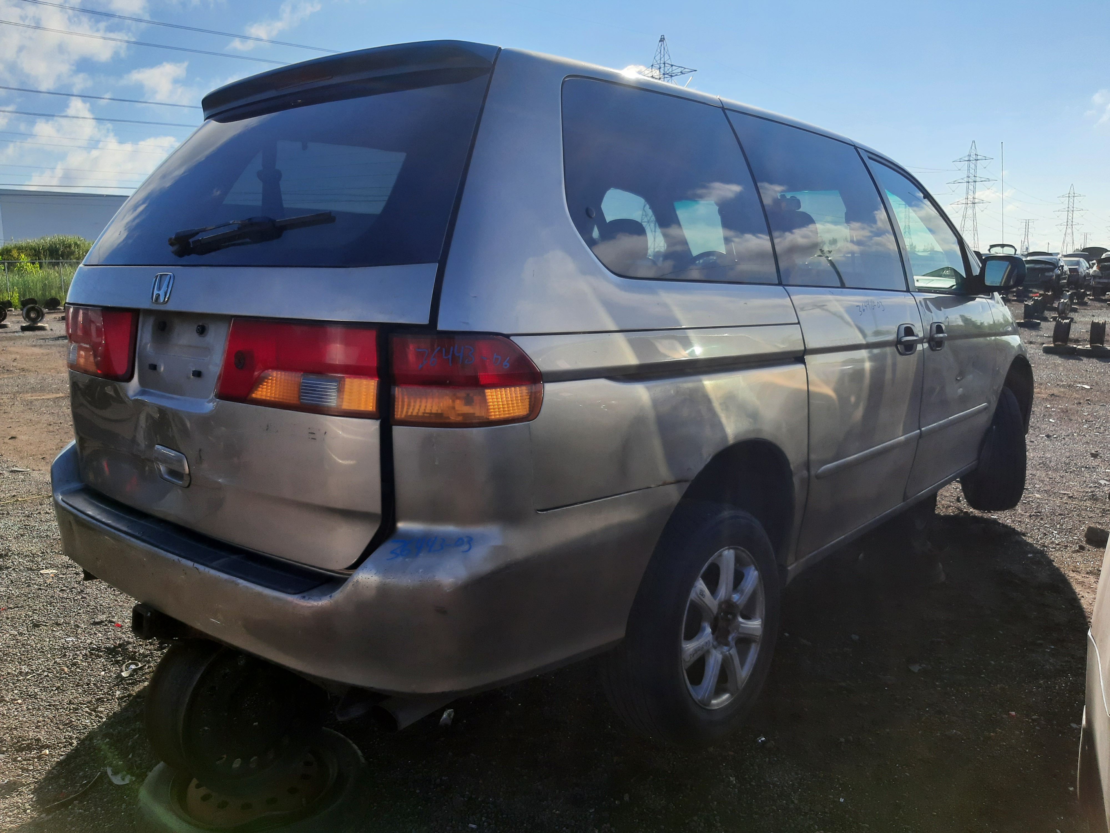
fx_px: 834
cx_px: 555
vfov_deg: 53.1
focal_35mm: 26
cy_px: 416
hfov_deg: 67.3
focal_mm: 3.92
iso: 40
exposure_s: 1/1101
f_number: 1.7
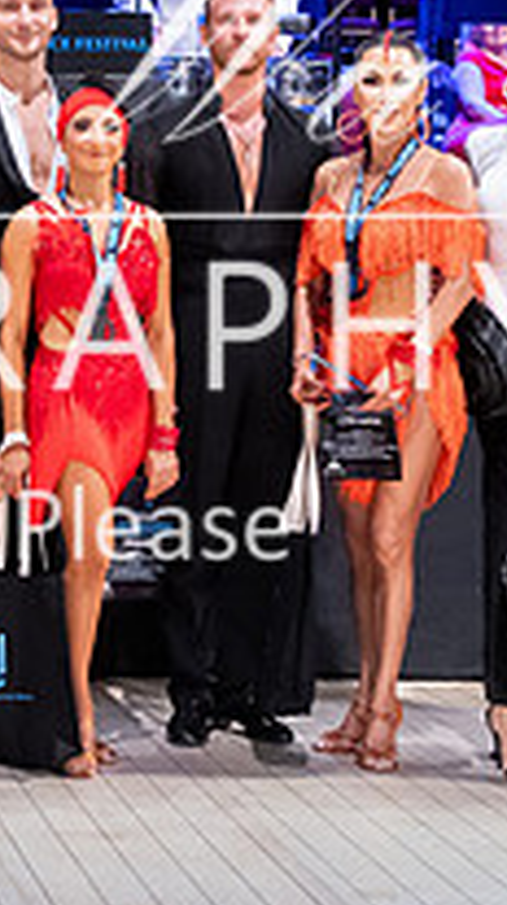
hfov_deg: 11.4
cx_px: -184
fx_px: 2469
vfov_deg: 20.6
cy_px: 195
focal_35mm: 103
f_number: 3.2
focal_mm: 35
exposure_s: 1/400
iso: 4000
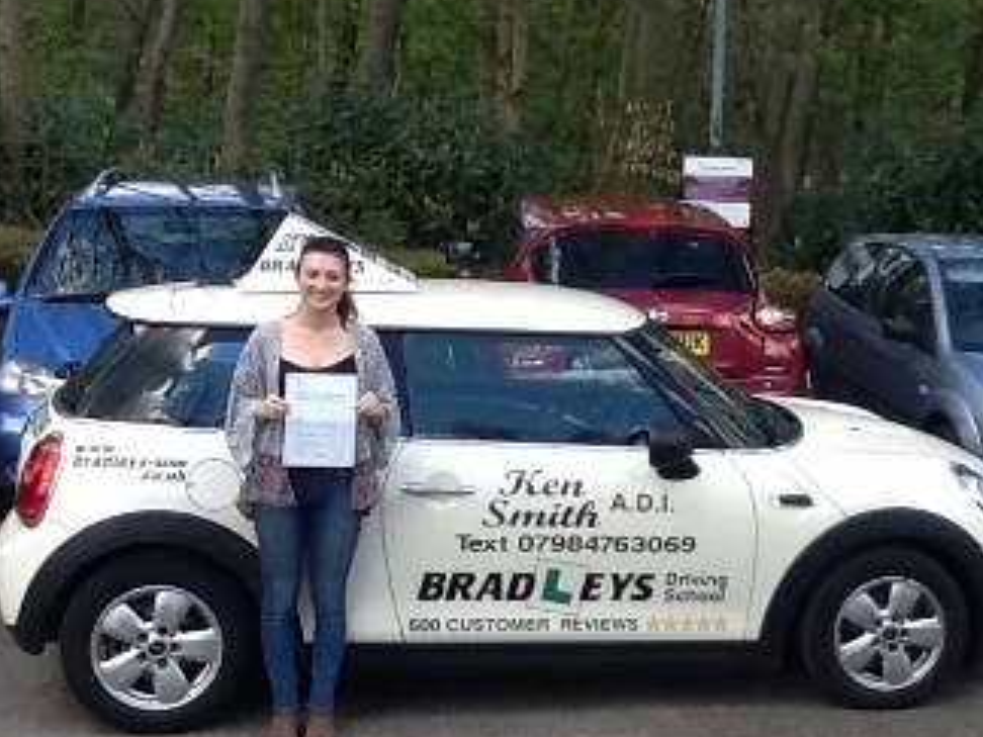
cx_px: 728
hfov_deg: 28.2
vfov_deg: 21.6
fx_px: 1931
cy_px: 375
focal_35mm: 68
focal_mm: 2.03
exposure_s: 1/248
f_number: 2.4
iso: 40
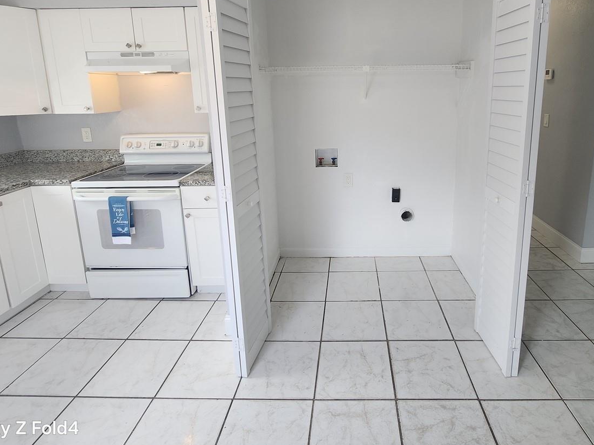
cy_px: 153
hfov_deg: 84.0
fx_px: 326
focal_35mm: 19
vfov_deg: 67.0
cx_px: 346
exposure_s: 1/60
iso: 50
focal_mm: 1.74
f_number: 2.2
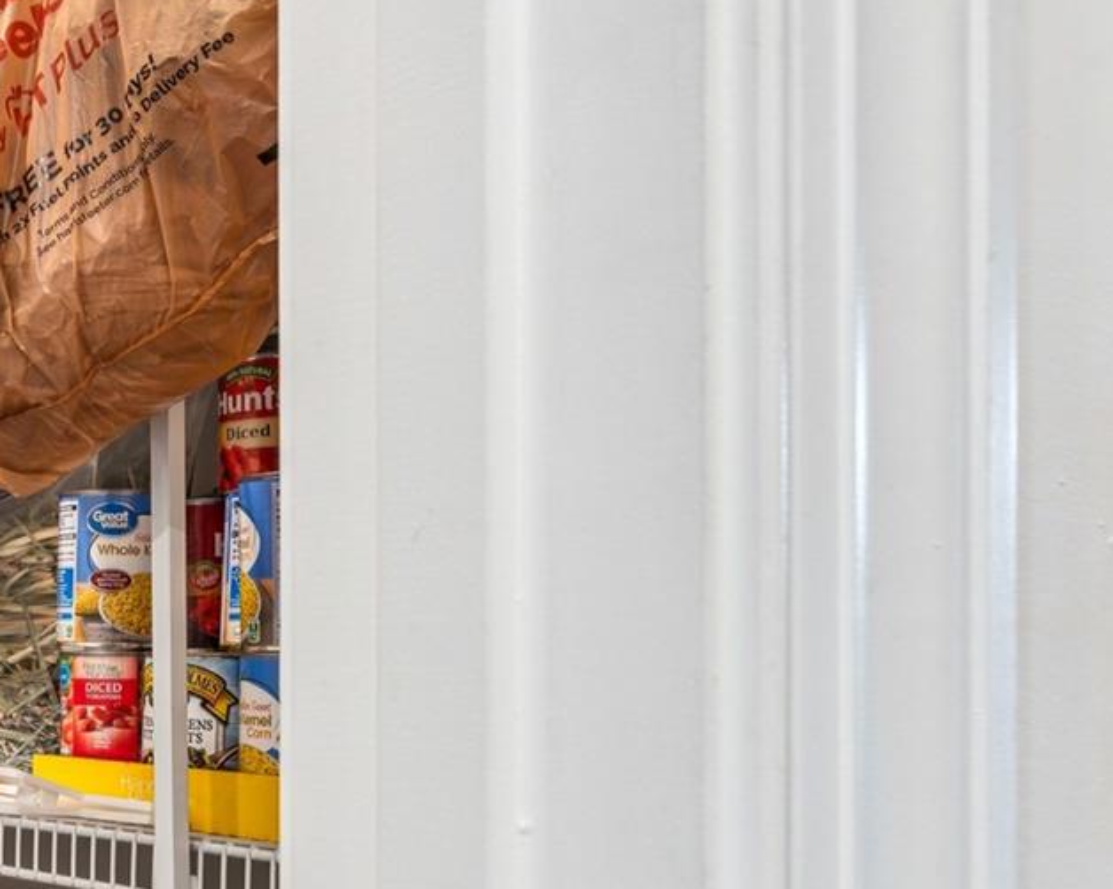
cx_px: -610
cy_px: 626
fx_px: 1644
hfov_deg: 26.0
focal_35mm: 50
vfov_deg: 30.0
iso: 100
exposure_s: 1/1.25
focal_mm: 16.3
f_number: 9
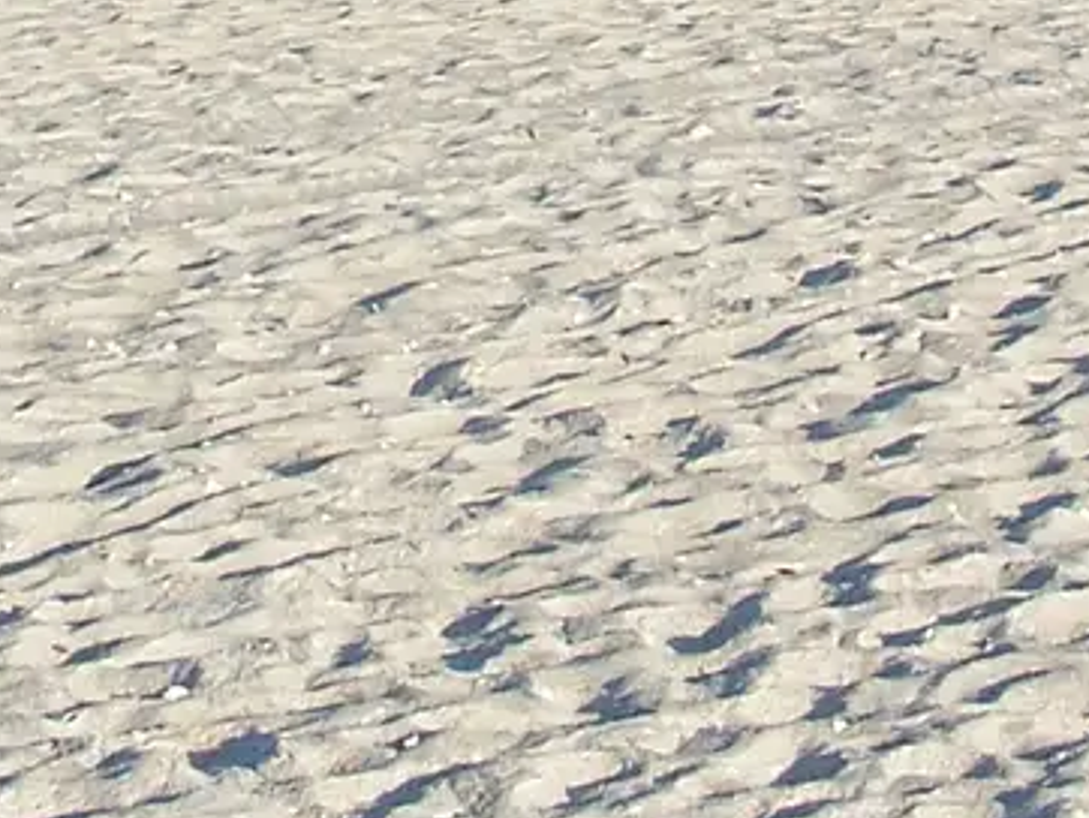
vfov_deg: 7.1
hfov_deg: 10.0
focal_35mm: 196
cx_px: 96
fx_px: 6170
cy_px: -1143
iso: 64
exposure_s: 1/400
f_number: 4
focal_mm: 7.8
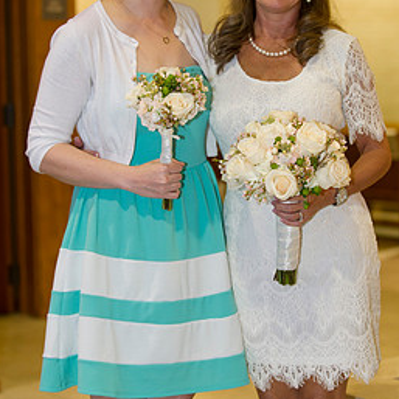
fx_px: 1356
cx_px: 212
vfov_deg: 16.7
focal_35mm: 104
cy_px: 163
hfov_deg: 16.7
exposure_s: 1/100
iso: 1600
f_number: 2.8
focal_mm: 70
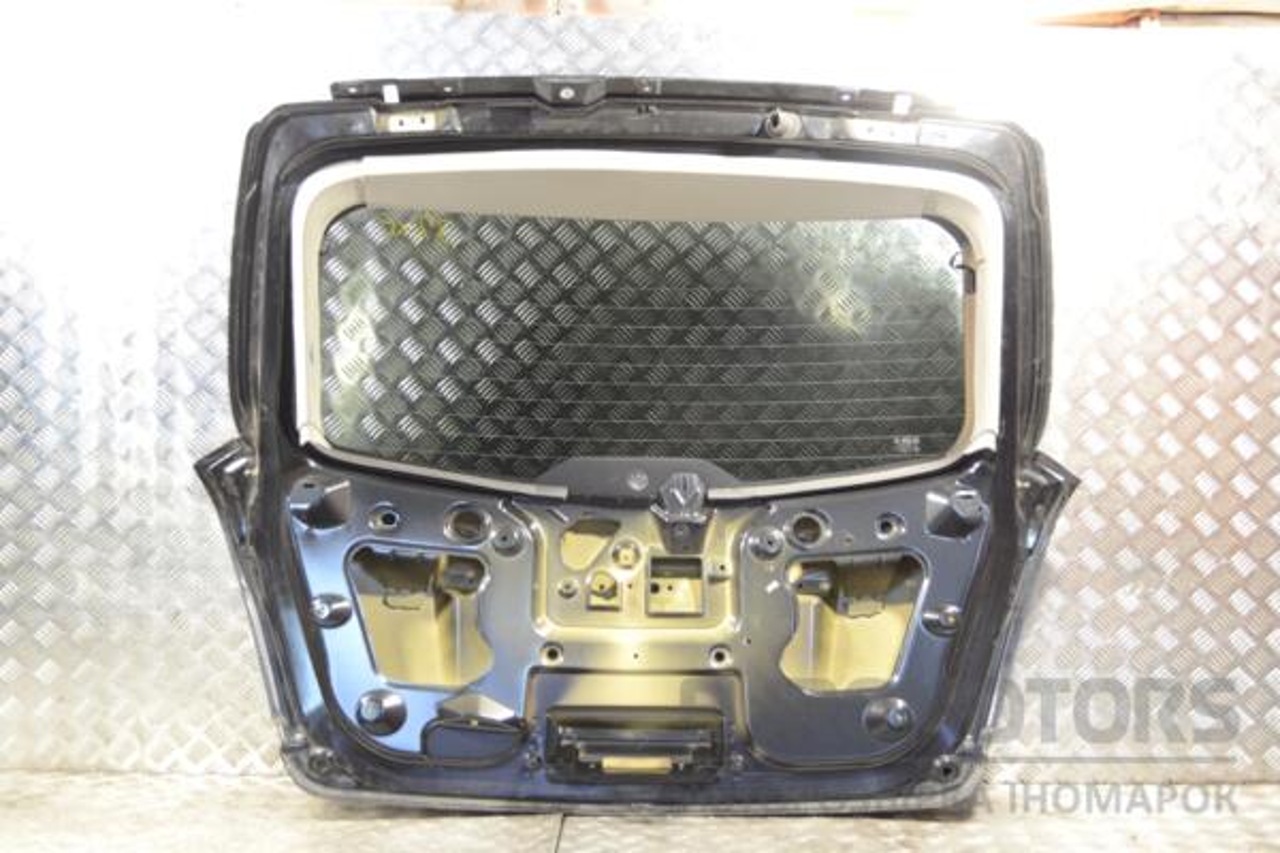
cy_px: 426
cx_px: 640
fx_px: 1547
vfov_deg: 30.8
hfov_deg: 45.0
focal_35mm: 44
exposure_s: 1/30
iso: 800
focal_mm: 29
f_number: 4.5
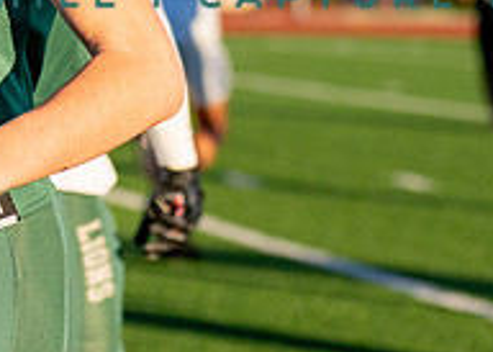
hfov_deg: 6.8
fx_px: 4087
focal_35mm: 292
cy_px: -73
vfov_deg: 4.9
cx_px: -125
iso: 200
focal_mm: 70
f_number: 2.8
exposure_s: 1/3200
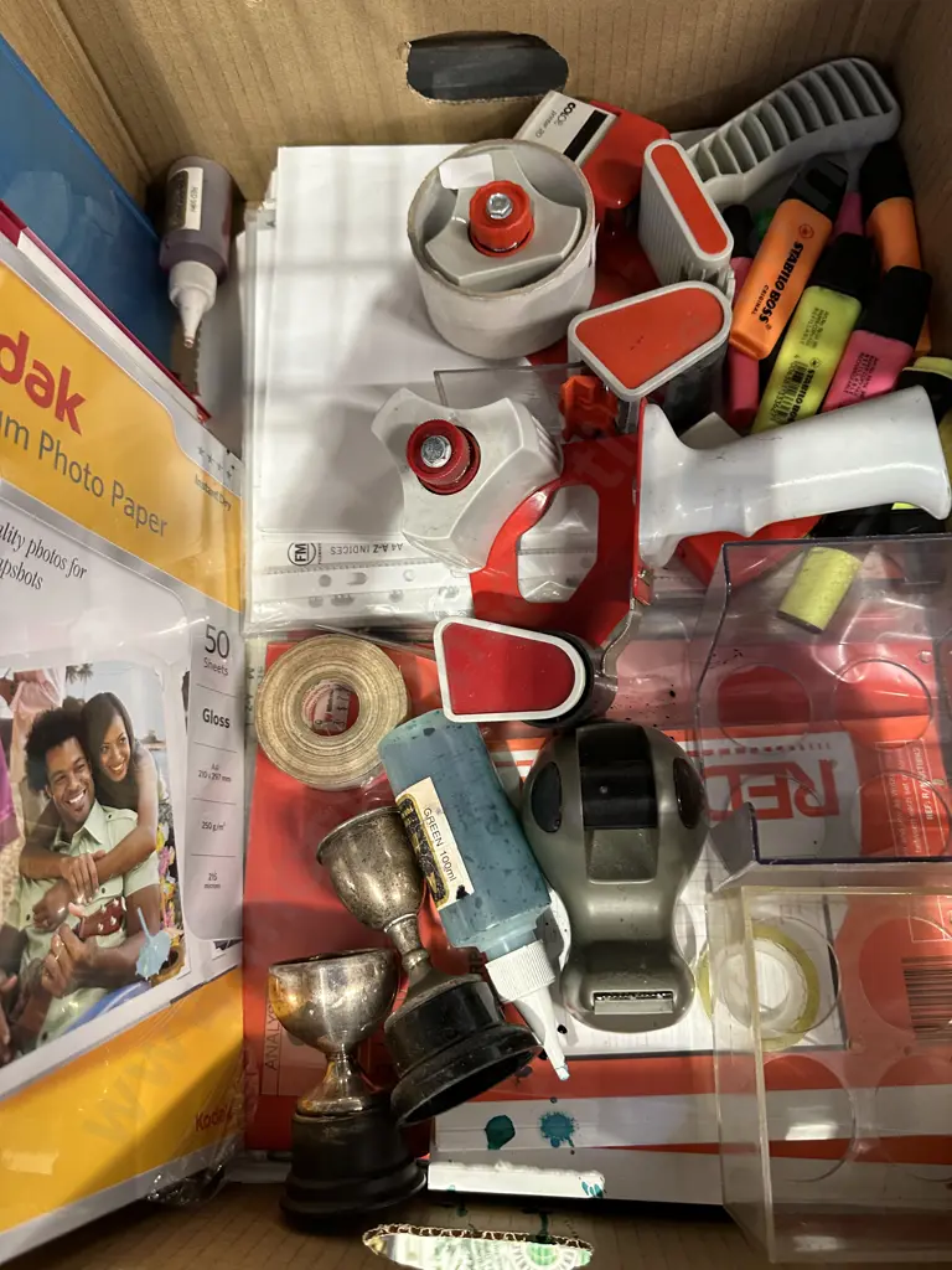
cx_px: 476
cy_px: 635
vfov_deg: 71.6
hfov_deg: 56.8
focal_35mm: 24
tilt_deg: -73.6
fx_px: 880
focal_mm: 6.86
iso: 250
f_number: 1.78
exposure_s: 1/50
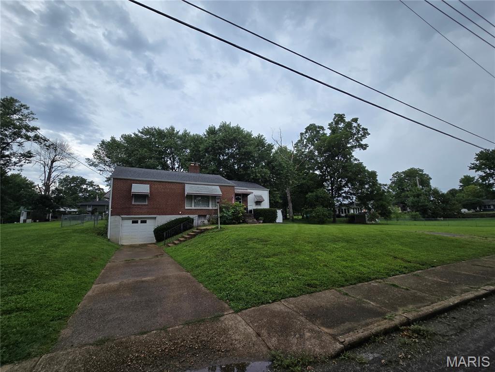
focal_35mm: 13
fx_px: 186
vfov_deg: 89.9
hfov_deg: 106.2
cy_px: 186
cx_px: 248
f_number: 2.2
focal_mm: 2.2
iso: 50
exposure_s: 1/1293
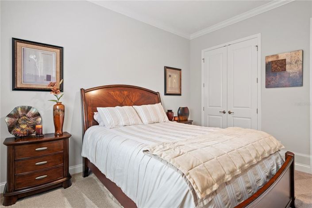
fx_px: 156
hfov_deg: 90.0
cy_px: 104
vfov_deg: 67.3
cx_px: 156
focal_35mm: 18
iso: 500
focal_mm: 18
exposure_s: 1/4
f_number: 7.1
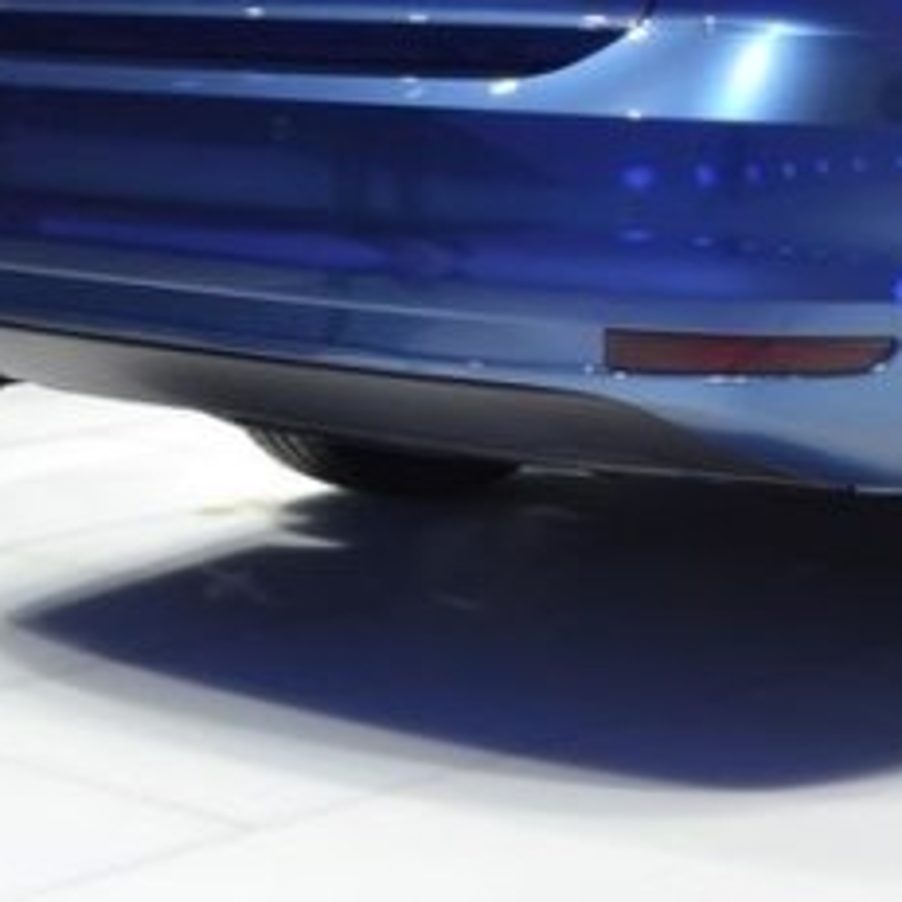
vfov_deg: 16.2
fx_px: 3125
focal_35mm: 106
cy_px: 88
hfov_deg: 16.1
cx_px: 890
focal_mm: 24
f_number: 5.6
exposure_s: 1/125
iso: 280
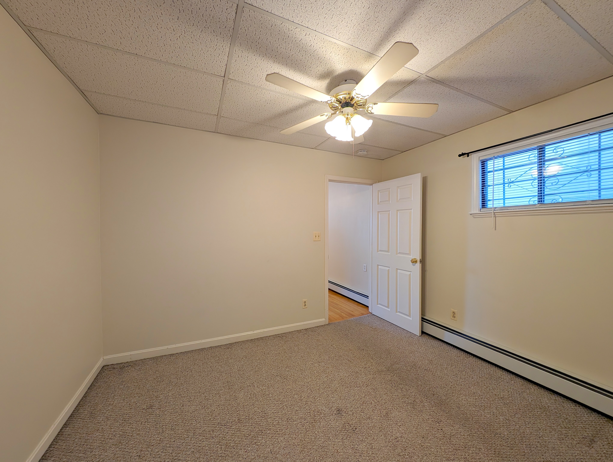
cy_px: 231
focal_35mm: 12
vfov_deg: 94.6
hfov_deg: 110.5
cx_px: 306
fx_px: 213
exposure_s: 1/40
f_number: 1.95
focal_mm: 2.23
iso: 98
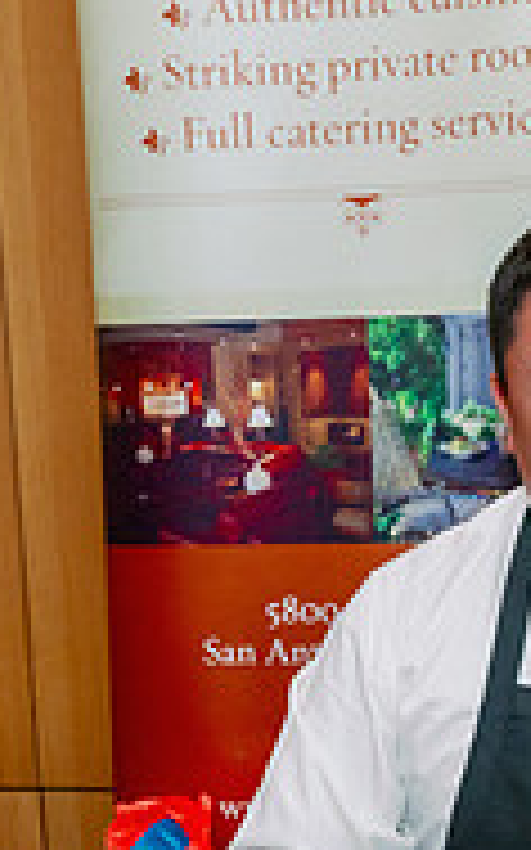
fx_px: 2827
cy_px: 776
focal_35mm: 122
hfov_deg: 10.6
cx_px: 594
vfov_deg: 16.9
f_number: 8
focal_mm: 39
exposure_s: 1/200
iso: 1250
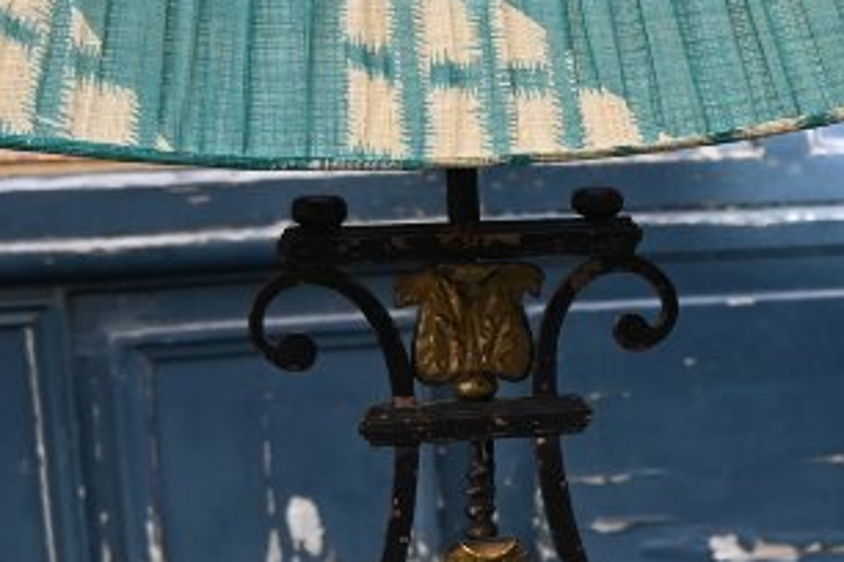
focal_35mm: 106
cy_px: 397
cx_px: 1186
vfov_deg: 12.9
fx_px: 2485
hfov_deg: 17.7
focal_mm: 18
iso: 250
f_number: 4
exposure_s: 1/250
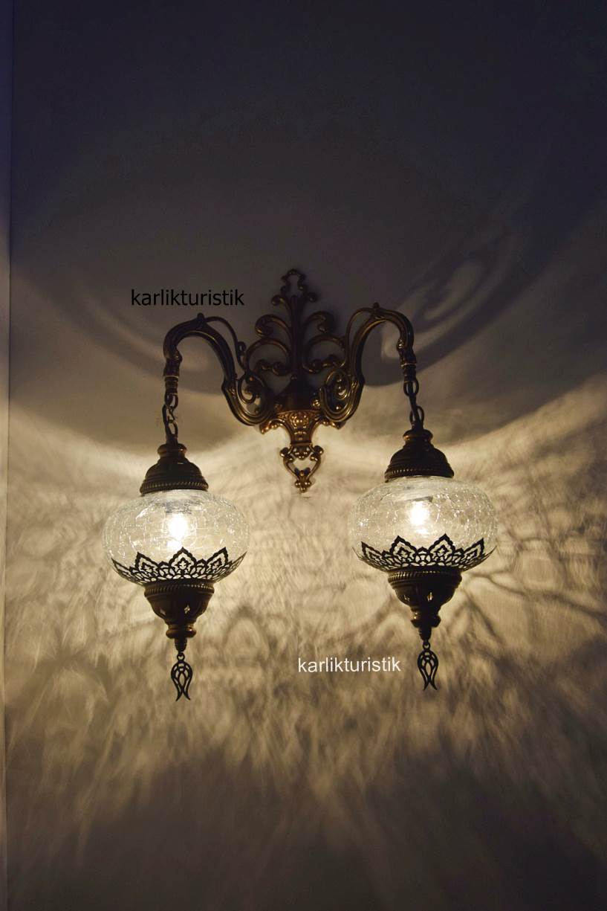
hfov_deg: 29.9
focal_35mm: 45
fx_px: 1138
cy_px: 456
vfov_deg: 43.6
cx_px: 304
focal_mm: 30
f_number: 4.2
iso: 720
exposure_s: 1/60
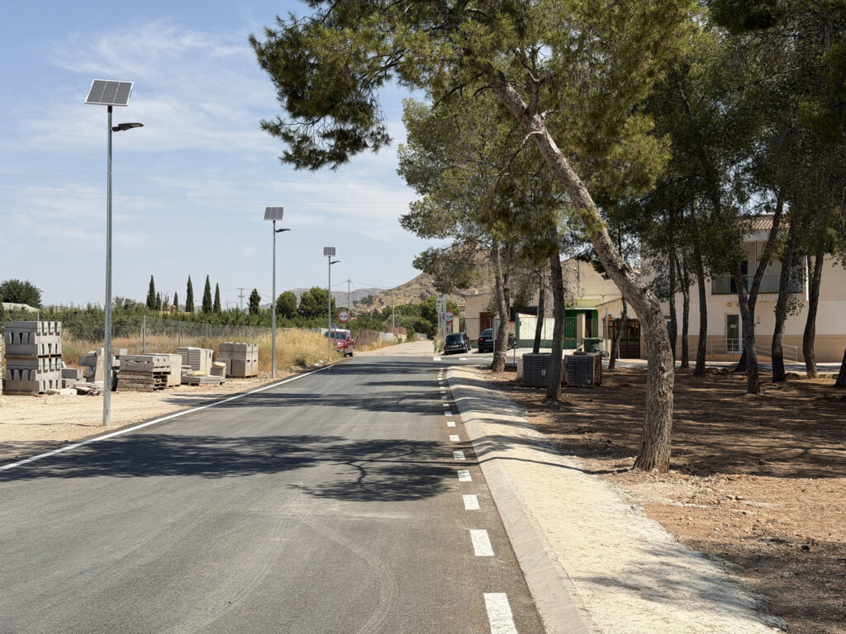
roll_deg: +0.1
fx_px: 1173
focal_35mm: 48
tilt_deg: +0.6
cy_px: 317
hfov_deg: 39.7
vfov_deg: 30.3
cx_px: 423
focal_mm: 6.76
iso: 64
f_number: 1.78
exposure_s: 1/7143
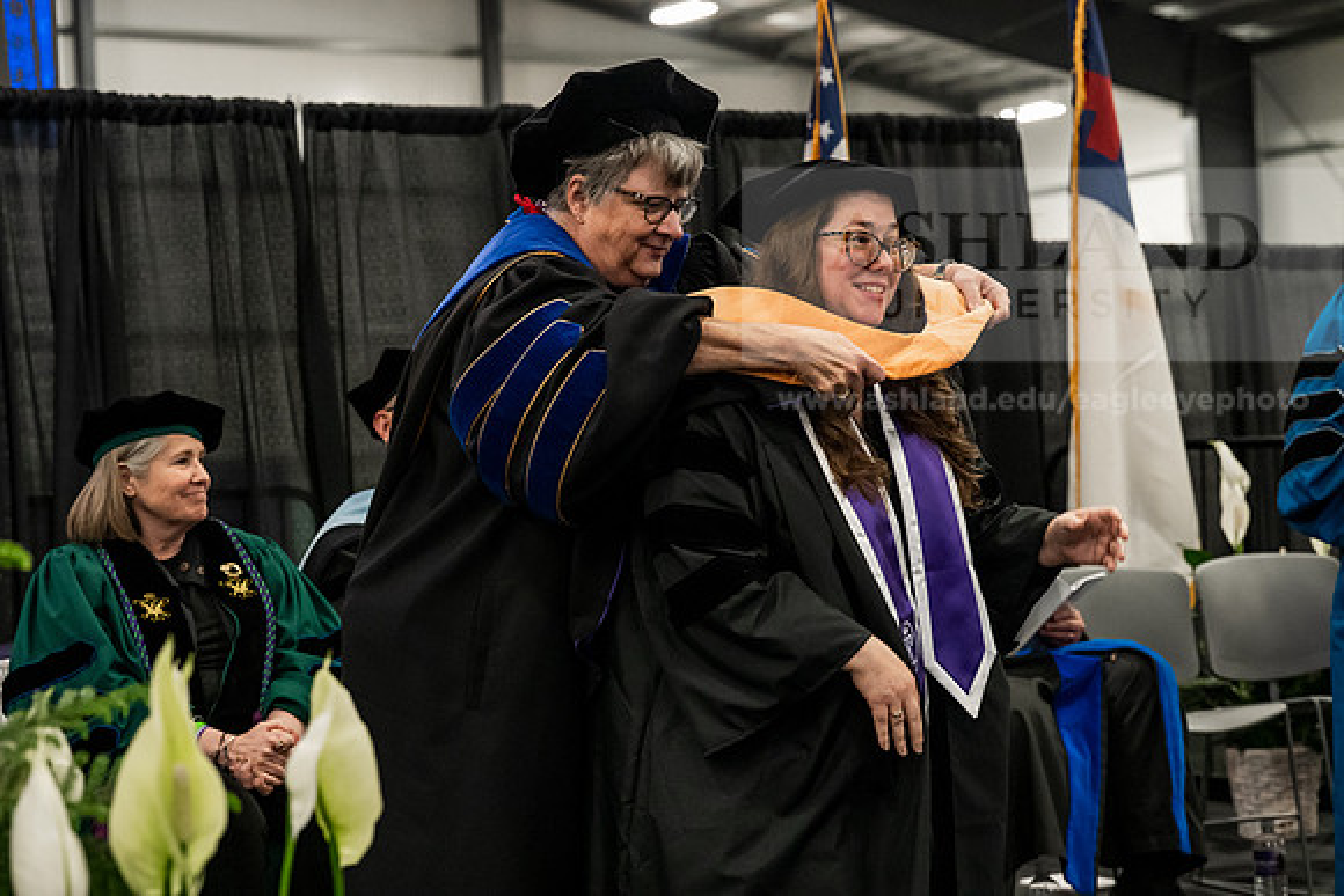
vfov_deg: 17.7
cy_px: 448
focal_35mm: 77
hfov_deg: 26.3
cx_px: 672
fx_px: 2875
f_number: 5
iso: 6400
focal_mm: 77
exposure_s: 1/250
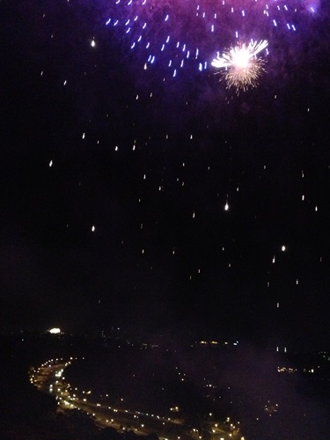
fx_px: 534
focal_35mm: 42
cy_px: 248
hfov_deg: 34.3
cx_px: 186
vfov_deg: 44.7
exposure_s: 1/15
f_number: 2.4
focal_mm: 4.28
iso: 800
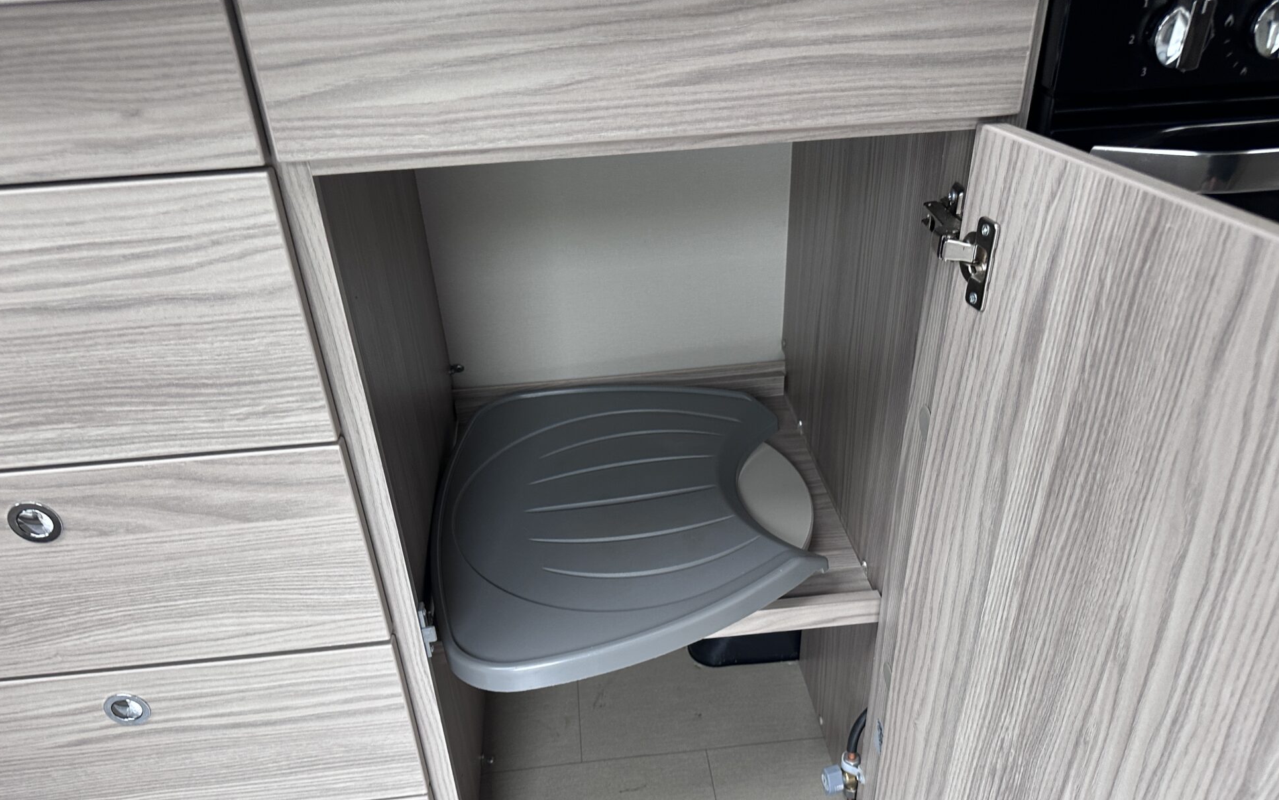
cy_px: 503
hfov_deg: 68.4
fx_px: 941
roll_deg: +3.5
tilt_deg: -33.9
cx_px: 640
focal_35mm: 27
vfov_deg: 45.6
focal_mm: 6.86
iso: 250
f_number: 1.78
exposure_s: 1/73
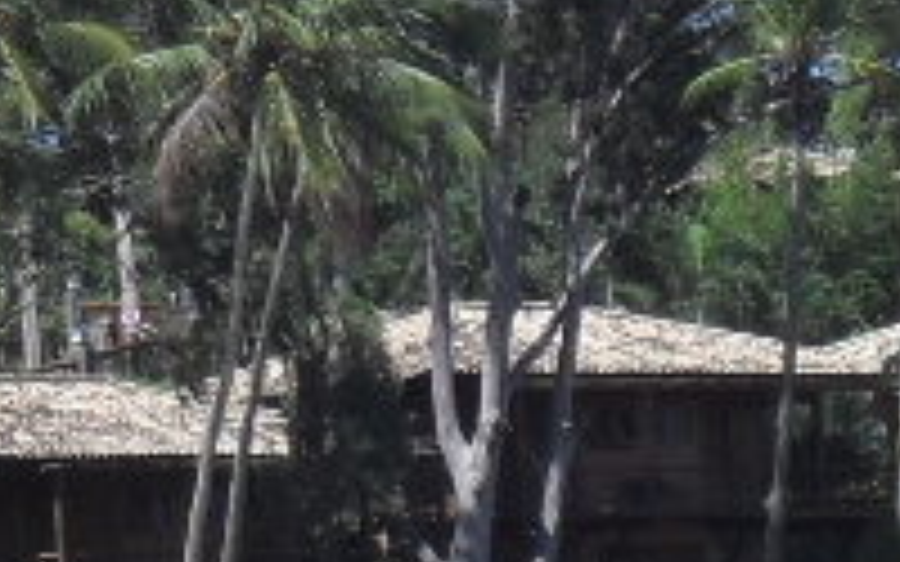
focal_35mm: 417
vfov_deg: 3.1
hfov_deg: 5.0
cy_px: 517
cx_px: 446
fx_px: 10228
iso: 100
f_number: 5
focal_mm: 13.6
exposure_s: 1/500
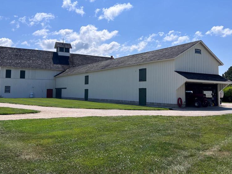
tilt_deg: +5.4
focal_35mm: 36
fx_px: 241
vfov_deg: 39.5
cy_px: 72
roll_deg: -0.2
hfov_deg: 51.4
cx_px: 118
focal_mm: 5.7
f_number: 1.5
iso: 50
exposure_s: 1/8000
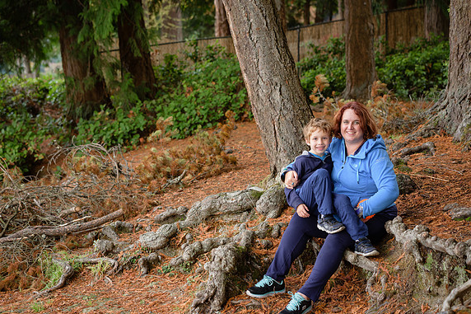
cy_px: 151
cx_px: 216
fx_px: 994
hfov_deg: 26.6
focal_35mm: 76
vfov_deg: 17.9
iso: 560
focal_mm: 70
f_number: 4
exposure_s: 1/160
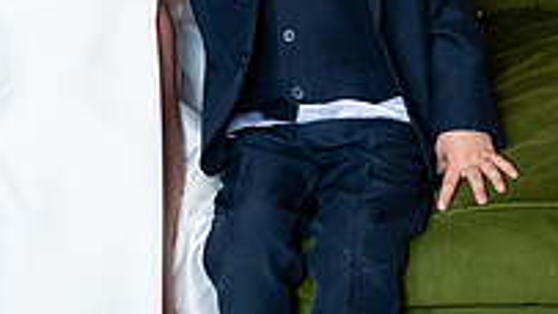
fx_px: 1553
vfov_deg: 11.2
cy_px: -117
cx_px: 195
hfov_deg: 20.3
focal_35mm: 105
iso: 640
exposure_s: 1/160
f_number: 3.5
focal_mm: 35
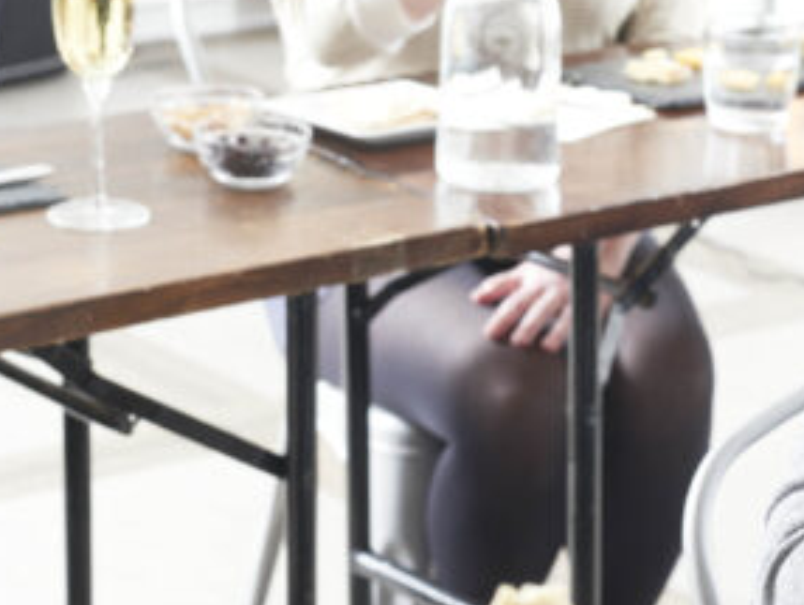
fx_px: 2999
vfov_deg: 11.5
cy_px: 387
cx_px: 883
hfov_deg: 14.9
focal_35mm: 129
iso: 320
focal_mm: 50
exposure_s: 1/125
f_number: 7.1
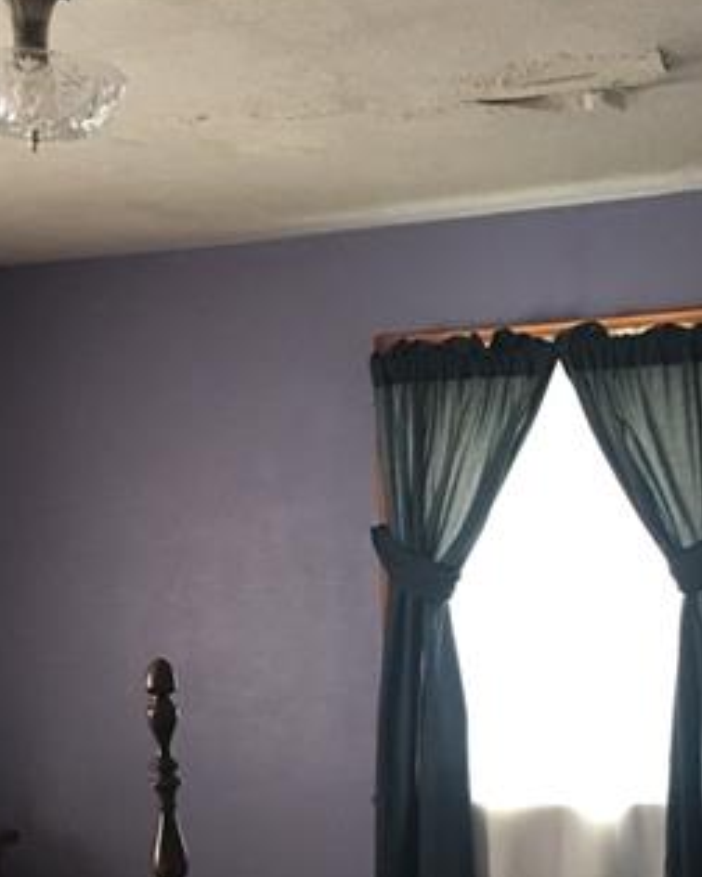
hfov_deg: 22.2
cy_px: 763
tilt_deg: -4.2
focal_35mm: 69
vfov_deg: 26.7
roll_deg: +0.5
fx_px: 1792
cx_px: 326
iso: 100
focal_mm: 4.15
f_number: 2.2
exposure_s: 1/15
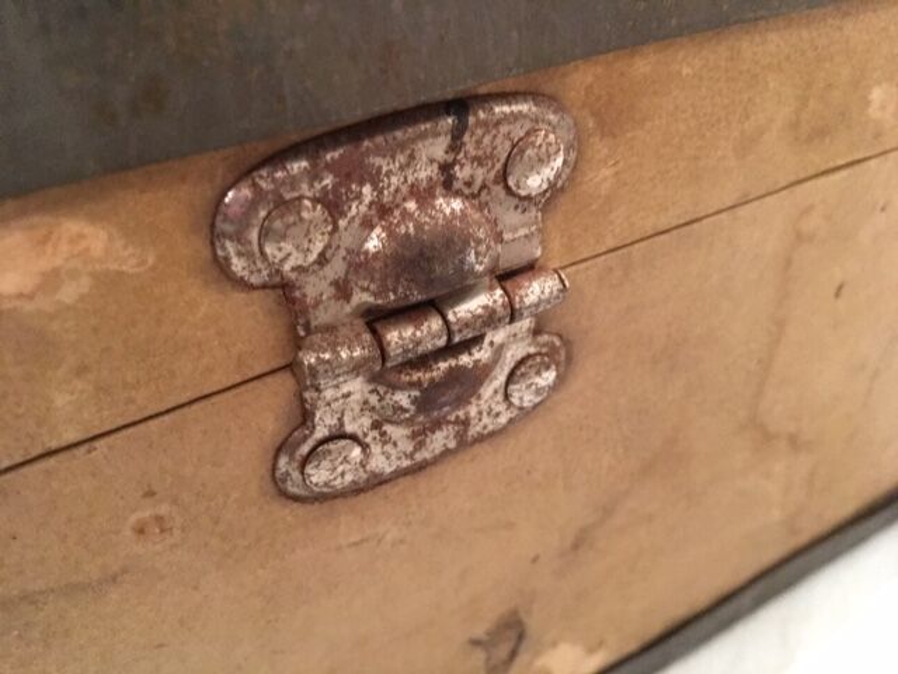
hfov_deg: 61.7
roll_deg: +2.2
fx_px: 752
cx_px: 449
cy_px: 337
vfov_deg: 48.2
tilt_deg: -38.9
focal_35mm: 29
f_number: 2.2
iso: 500
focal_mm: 4.15
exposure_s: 1/17
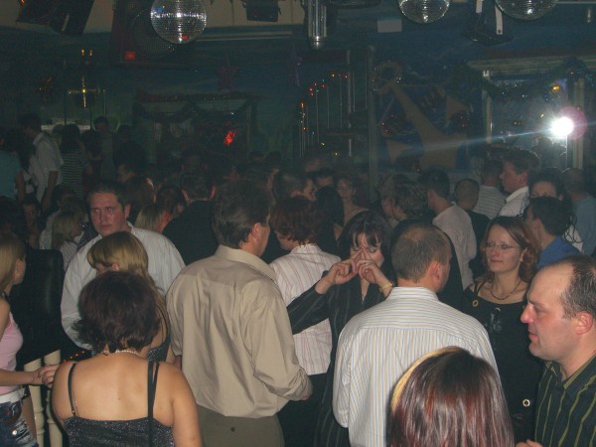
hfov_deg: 33.8
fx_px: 981
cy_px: 224
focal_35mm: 57
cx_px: 298
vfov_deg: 25.7
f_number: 3.6
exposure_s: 1/60
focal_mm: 11.8
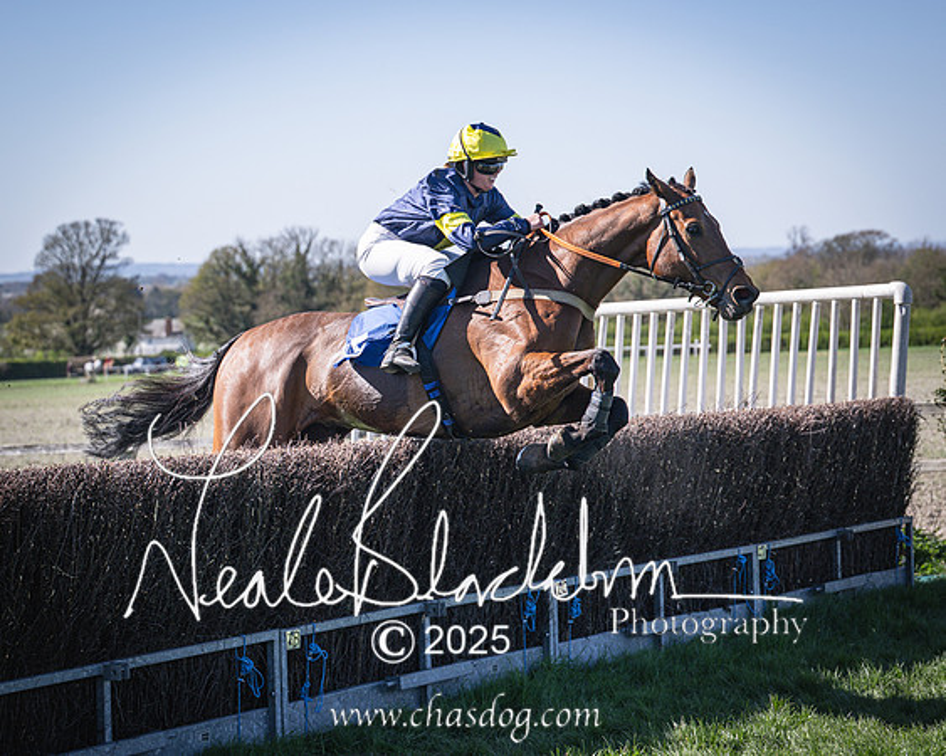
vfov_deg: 15.7
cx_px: 469
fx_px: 2740
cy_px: 370
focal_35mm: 98
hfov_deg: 19.6
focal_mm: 70
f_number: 4
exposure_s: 1/1600
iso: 200
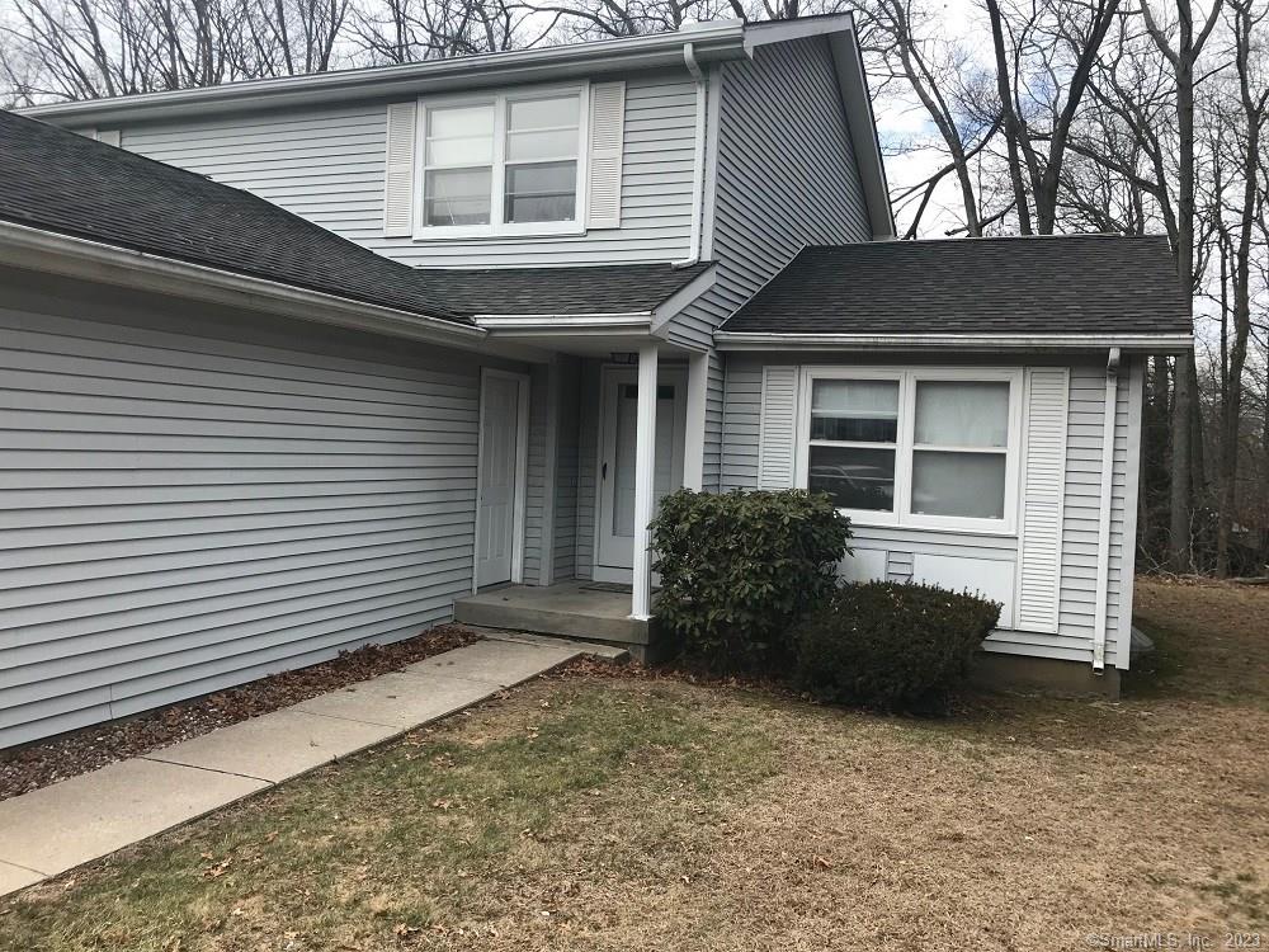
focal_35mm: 28
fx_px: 1026
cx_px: 634
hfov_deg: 63.4
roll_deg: -2.2
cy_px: 476
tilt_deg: -0.2
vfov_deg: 49.7
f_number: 1.8
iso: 20
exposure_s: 1/840
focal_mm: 3.99
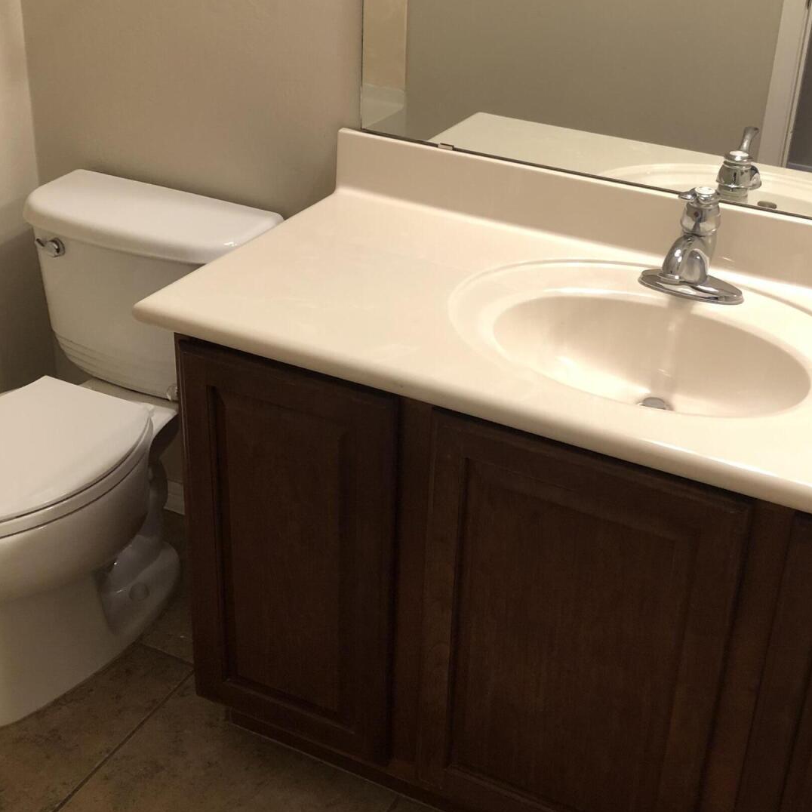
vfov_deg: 36.8
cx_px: 444
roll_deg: -2.7
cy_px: 362
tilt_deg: -26.0
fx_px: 1221
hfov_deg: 36.8
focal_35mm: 46
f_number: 1.8
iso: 40
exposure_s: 1/20
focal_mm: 3.99
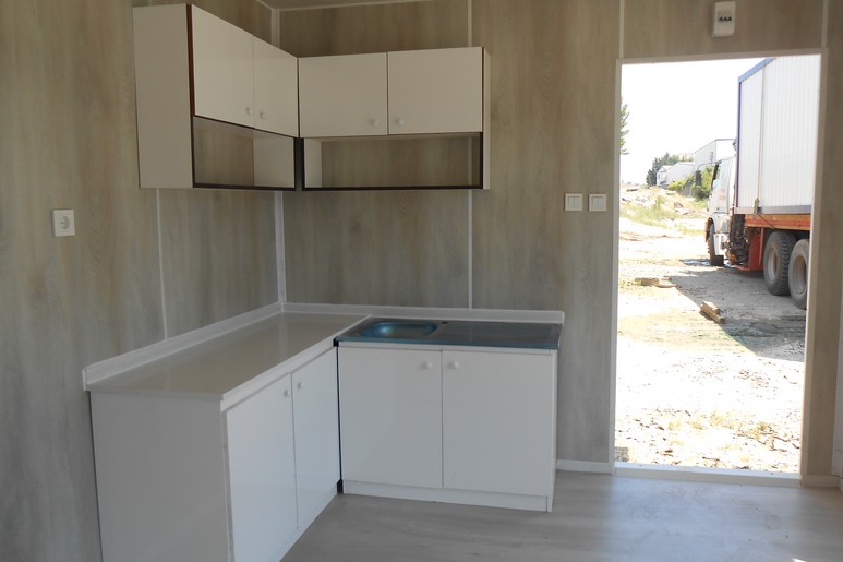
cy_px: 274
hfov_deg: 65.5
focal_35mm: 28
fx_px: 655
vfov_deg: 46.4
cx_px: 434
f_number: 3.5
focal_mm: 4.6
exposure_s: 1/160
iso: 80
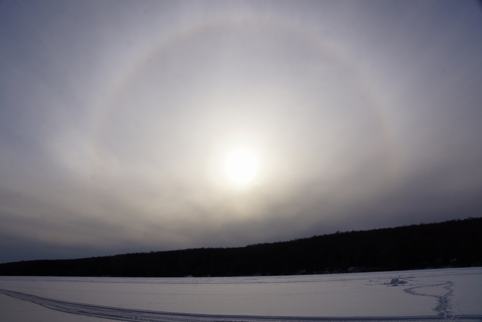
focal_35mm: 27
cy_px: 161
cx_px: 241
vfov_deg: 47.9
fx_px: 361
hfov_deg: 67.4
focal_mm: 18
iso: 100
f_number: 13
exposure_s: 1/160
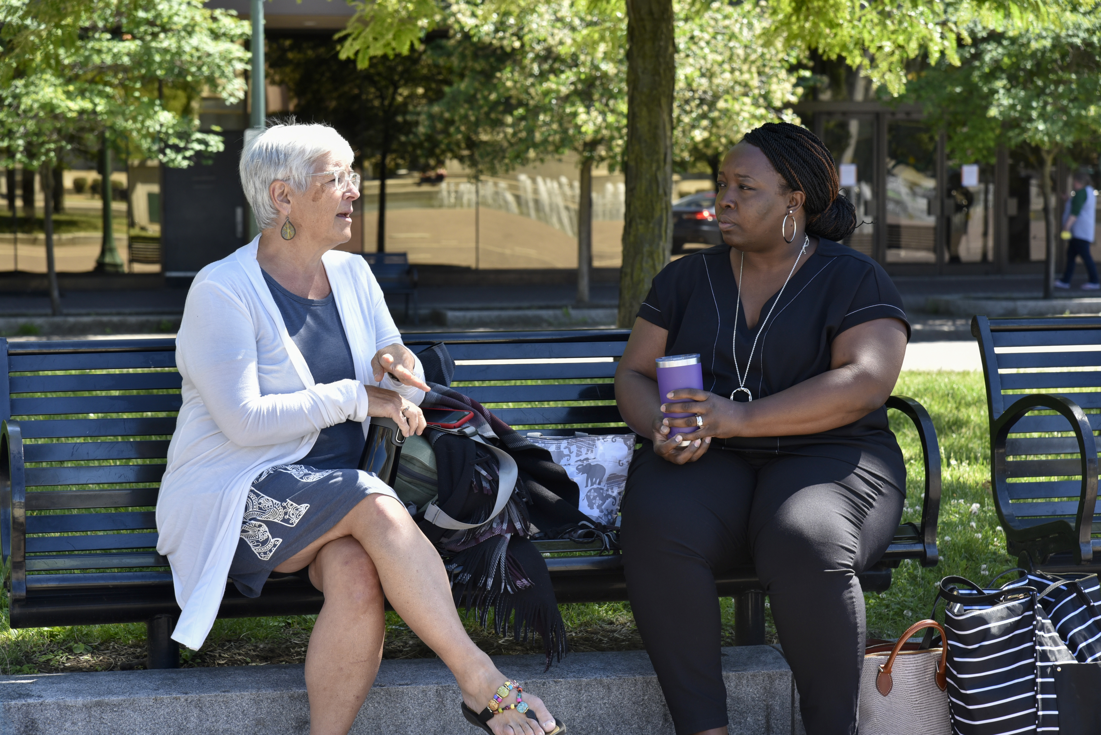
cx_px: 550
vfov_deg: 14.4
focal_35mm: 95
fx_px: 2906
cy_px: 368
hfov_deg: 21.5
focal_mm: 95
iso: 320
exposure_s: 1/180
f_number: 8
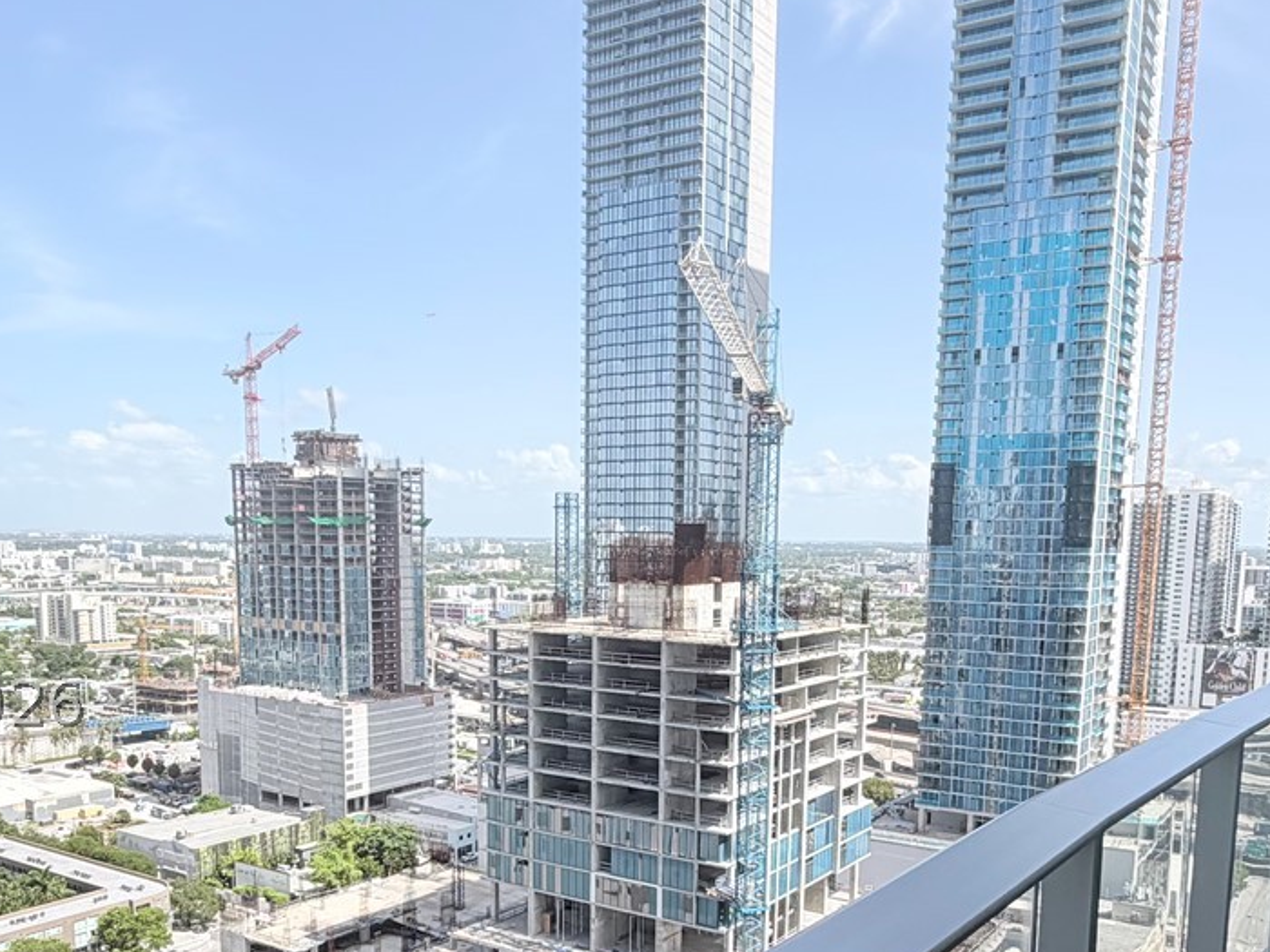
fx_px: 1174
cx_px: 639
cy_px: 702
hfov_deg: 56.8
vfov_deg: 42.9
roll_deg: -1.0
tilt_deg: -8.3
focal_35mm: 32
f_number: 2.2
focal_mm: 2.22
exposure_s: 1/770
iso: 25
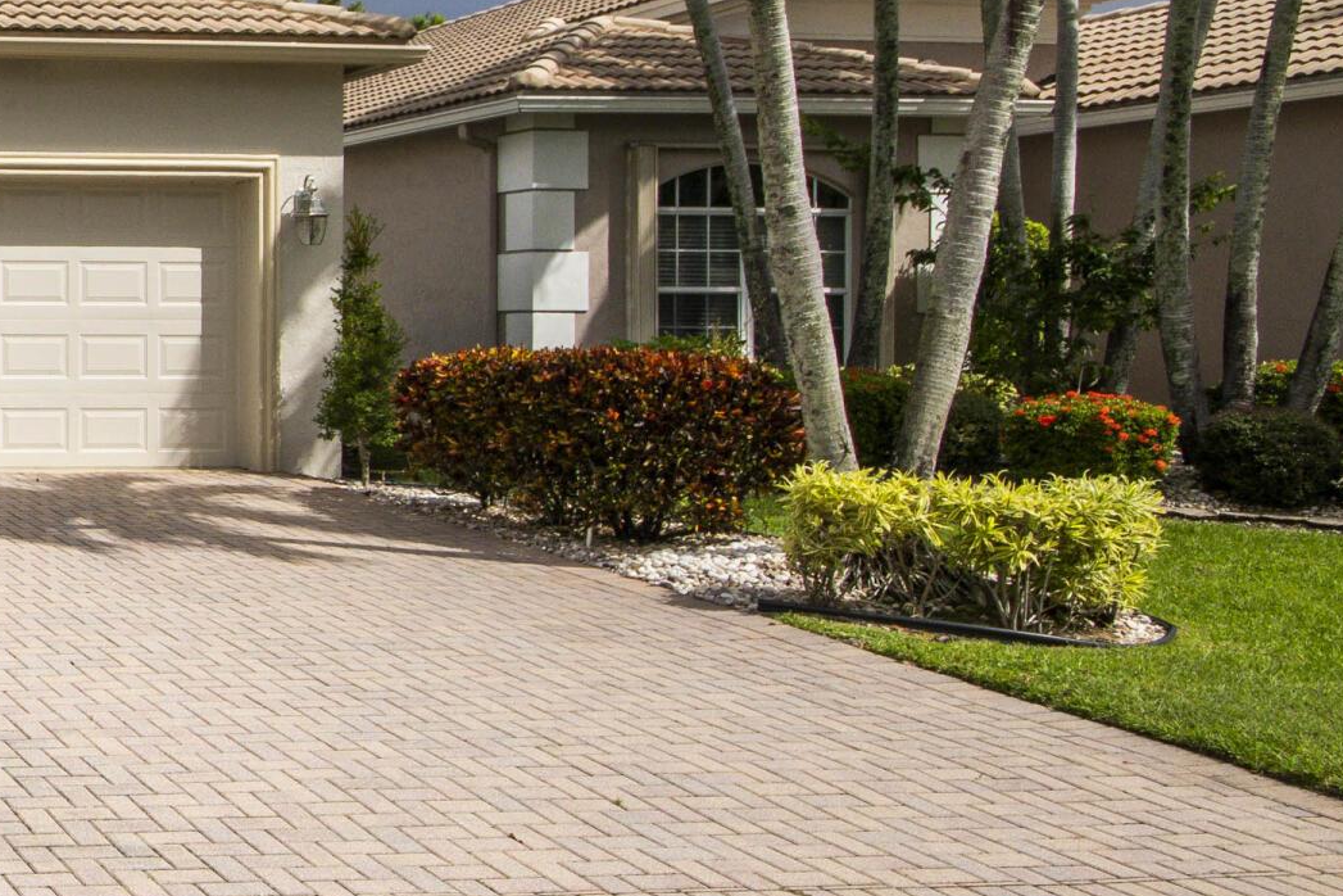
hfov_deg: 31.4
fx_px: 1604
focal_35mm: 43
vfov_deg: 31.0
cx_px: -514
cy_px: 330
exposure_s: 1/1000
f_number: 8
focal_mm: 10
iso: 100
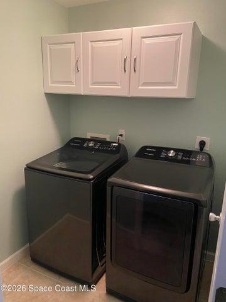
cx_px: 113
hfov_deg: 53.1
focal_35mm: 26
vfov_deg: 67.3
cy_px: 151
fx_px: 226
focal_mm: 4.25
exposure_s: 1/60
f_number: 1.8
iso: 400
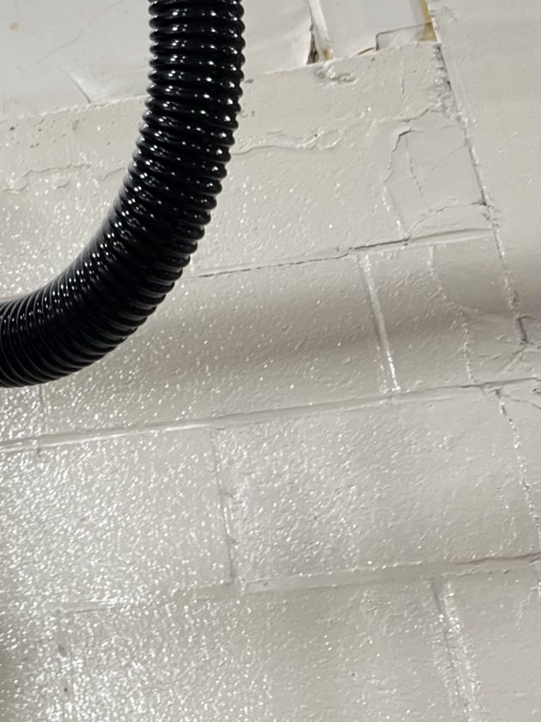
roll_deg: -2.1
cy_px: -18
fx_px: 1647
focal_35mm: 79
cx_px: -191
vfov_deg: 23.6
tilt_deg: +40.5
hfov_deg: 17.4
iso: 64
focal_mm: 5.7
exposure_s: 1/60
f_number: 1.5
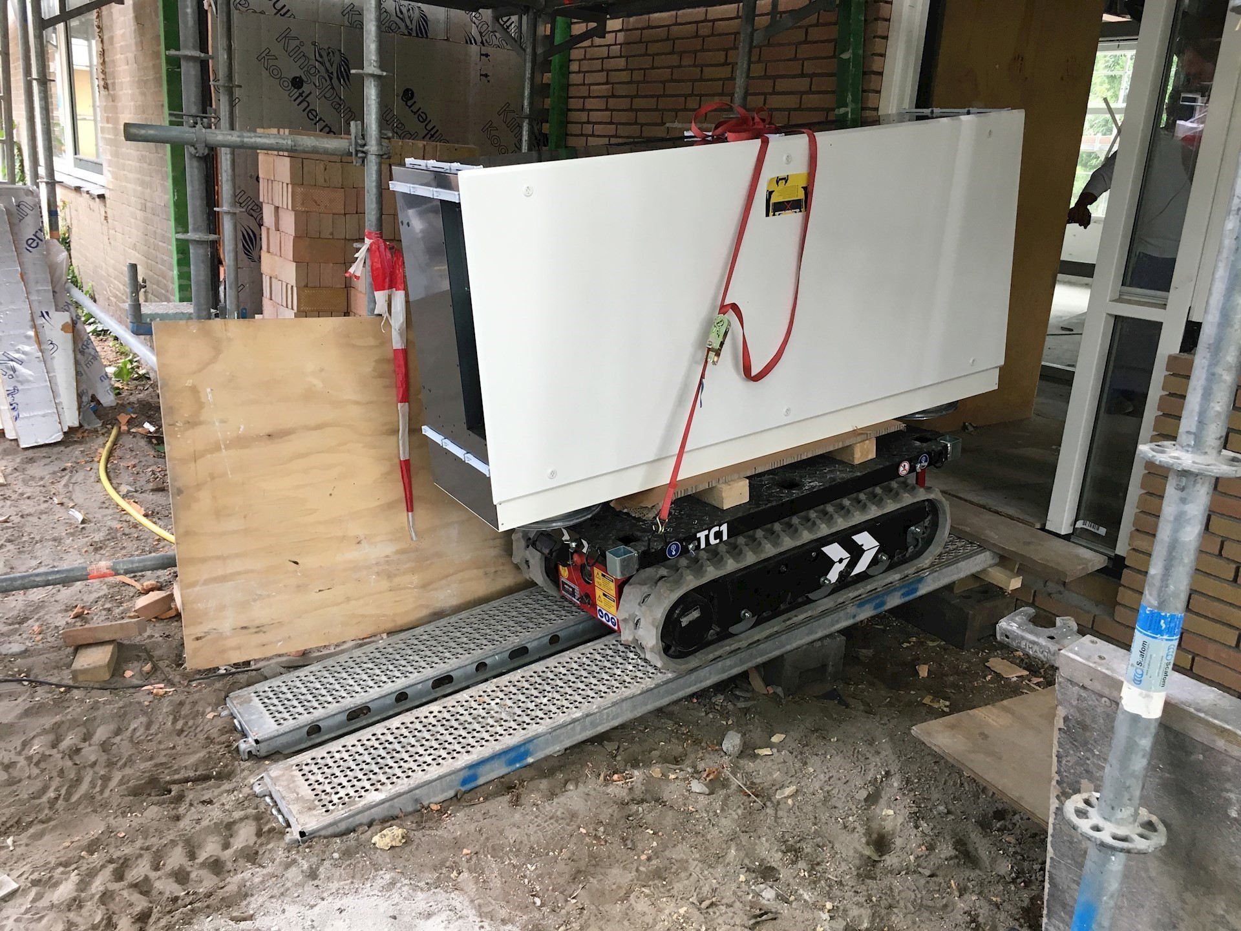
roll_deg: -3.6
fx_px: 1040
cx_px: 620
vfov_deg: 48.2
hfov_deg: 61.7
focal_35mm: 29
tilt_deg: -16.4
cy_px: 466
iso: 50
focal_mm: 4.15
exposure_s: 1/33
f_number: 2.2
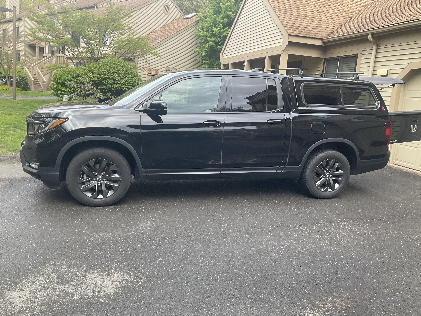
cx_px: 210
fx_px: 353
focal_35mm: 29
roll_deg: -4.1
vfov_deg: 48.2
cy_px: 158
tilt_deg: -9.0
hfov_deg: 61.7
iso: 16
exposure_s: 1/266
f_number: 1.8
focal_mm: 3
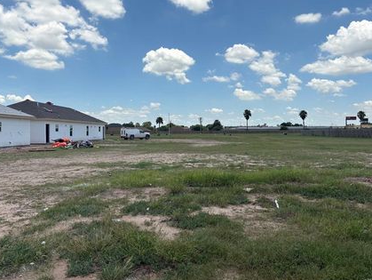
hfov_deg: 58.3
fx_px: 333
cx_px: 182
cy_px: 123
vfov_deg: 45.4
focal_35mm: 31
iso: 50
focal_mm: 5.96
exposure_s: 1/4950
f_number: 1.6
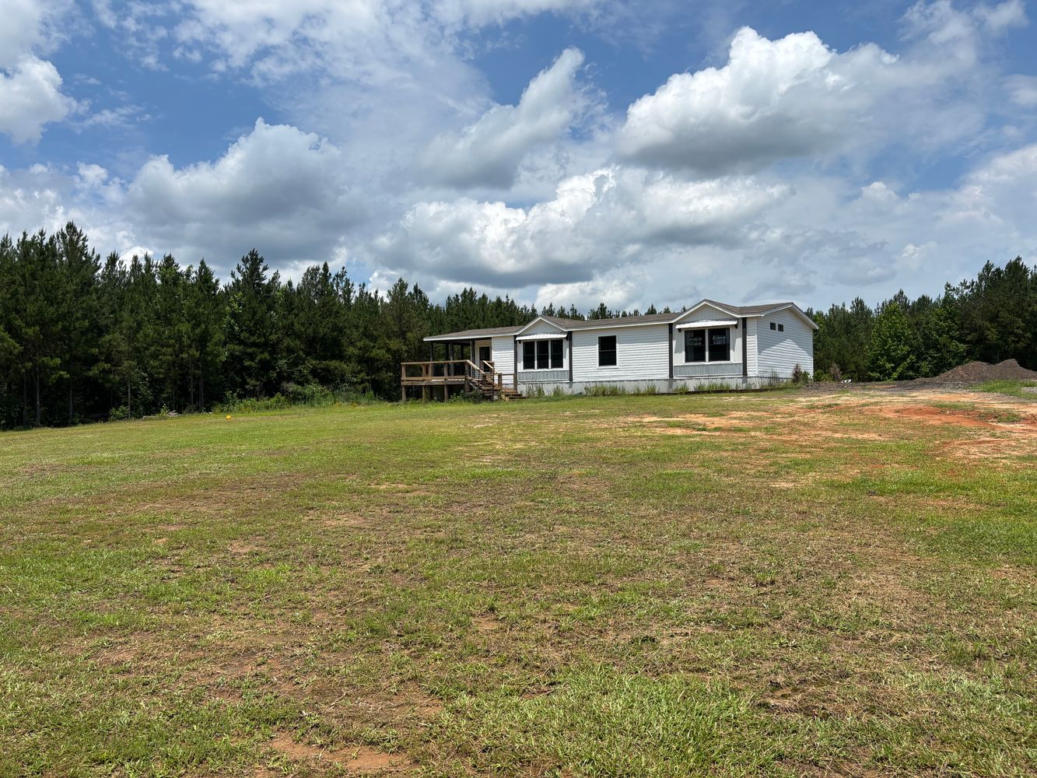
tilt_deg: +0.9
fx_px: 779
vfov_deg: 53.1
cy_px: 389
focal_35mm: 26
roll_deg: +0.8
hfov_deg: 67.3
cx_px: 518
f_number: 1.6
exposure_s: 1/5618
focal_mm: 5.96
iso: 50
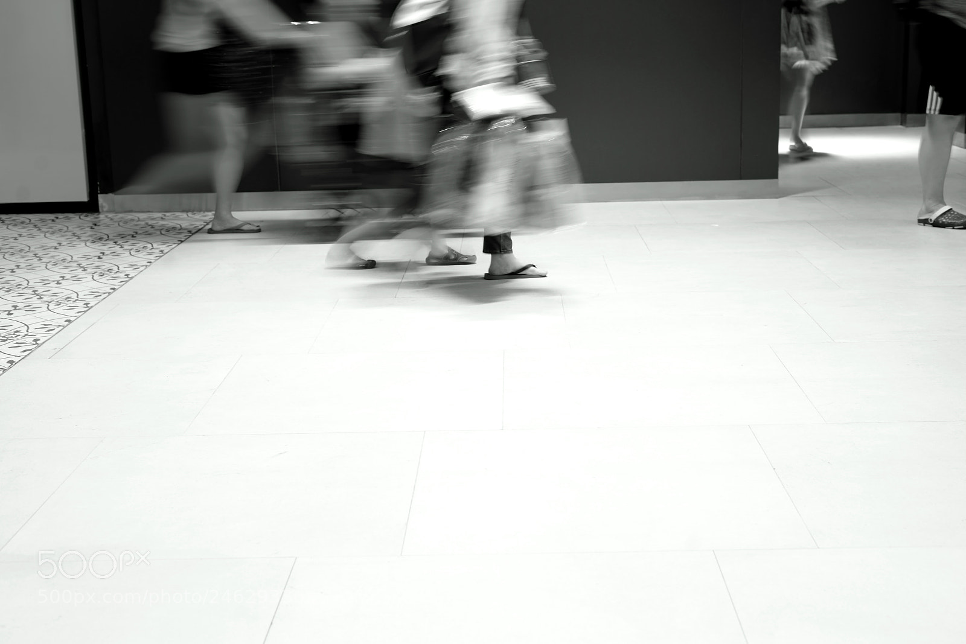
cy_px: 322
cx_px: 483
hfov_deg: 39.6
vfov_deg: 27.0
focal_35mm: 50
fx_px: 1342
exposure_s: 1/6
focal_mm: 50
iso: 200
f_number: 5
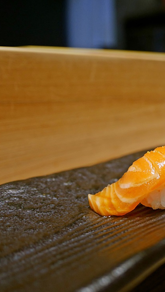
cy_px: 147
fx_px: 319
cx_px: 185
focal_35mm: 41
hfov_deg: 26.5
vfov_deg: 49.4
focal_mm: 14
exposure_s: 1/60
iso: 400
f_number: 2.5
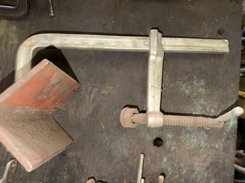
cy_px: 92
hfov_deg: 71.6
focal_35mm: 24
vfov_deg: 56.8
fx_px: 170
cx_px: 122
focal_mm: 6.76
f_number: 1.78
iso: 80
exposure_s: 1/13
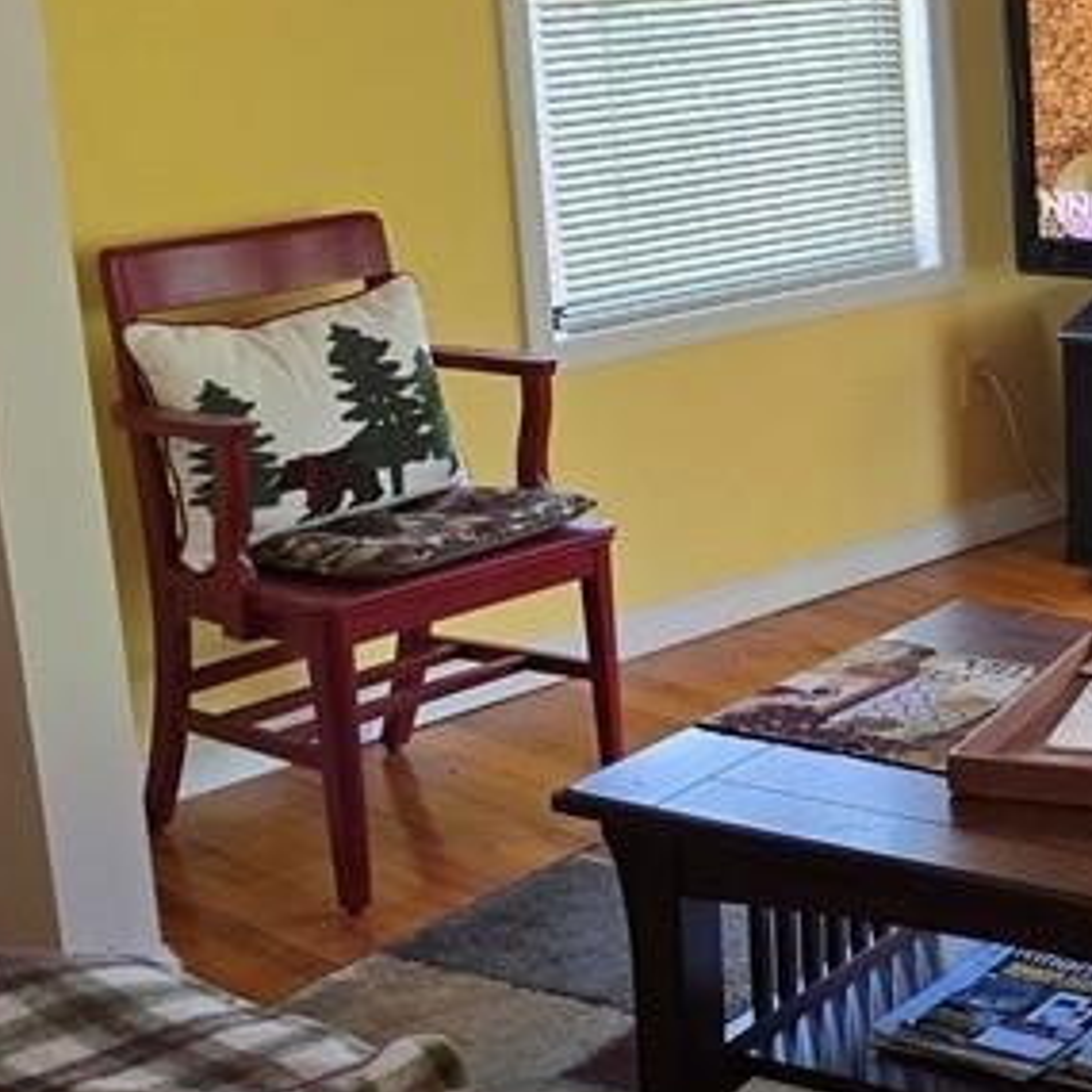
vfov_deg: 23.6
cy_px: 406
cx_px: 1364
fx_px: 2605
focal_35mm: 73
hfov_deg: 21.7
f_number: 1.7
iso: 250
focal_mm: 6.3
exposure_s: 1/120
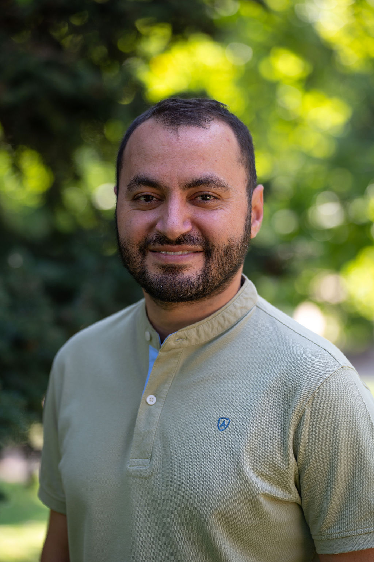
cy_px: 281
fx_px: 1545
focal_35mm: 99
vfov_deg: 20.6
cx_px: 187
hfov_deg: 13.8
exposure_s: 1/320
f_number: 2.7
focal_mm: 99
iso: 320
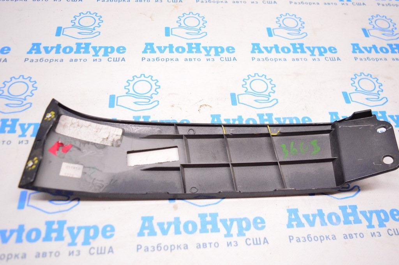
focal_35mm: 33
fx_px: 365
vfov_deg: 39.9
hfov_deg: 57.3
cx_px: 200
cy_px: 132
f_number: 3.8
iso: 3200
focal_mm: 22
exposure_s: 1/320
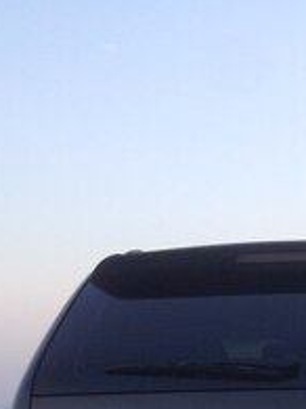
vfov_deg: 21.3
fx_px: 991
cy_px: 516
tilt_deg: -2.9
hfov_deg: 17.3
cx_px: 277
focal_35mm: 84
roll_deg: +0.6
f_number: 2.4
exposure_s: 1/168
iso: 50
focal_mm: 4.12
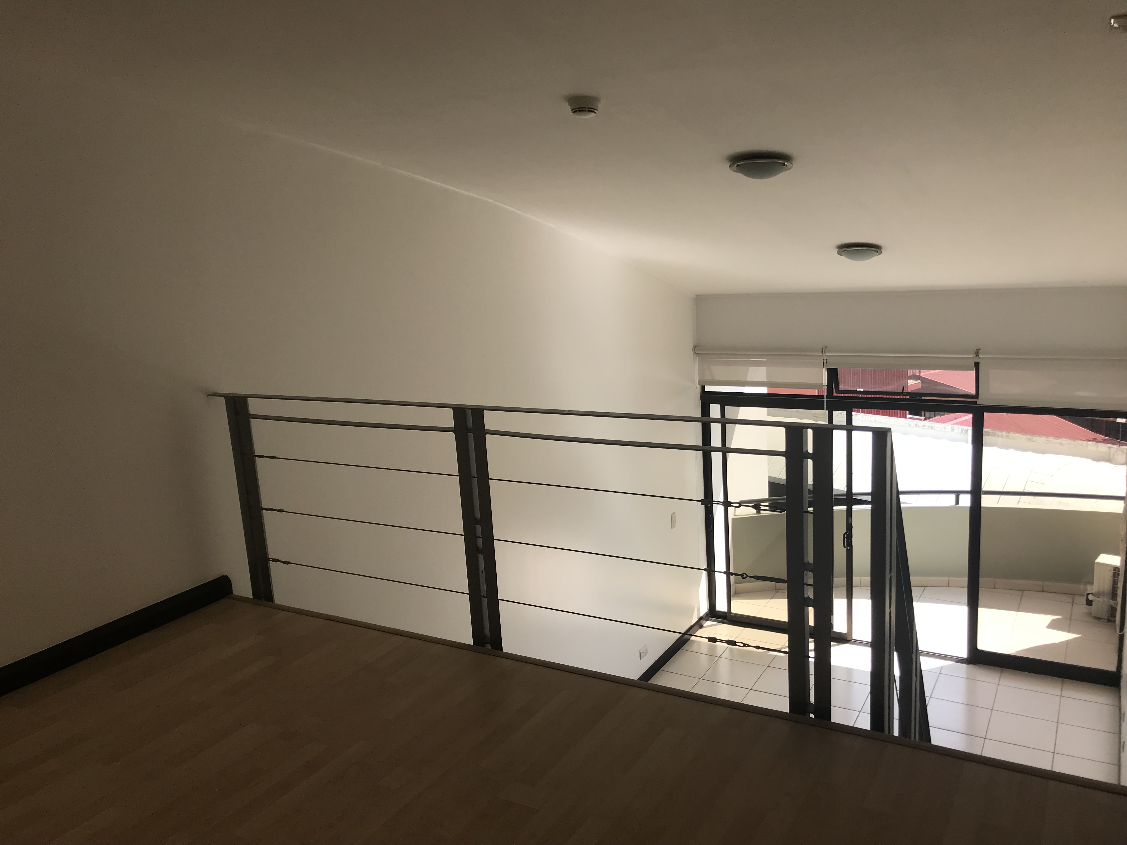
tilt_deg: -10.6
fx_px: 912
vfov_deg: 49.7
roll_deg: +2.8
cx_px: 564
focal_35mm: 28
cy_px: 422
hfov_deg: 63.4
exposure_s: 1/651
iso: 20
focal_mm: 3.99
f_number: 1.8
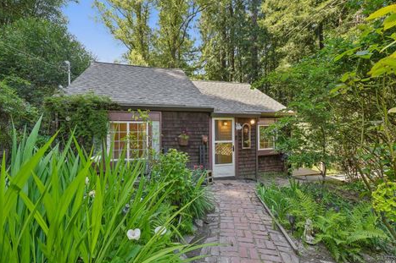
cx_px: 188
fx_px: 165
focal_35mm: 15
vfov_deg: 77.3
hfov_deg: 100.3
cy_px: 127
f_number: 8
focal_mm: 14
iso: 640
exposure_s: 1/60
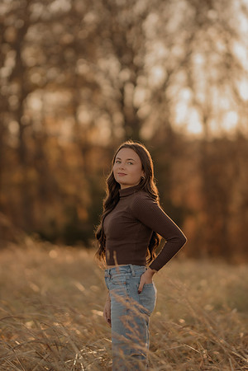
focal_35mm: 127
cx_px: 124
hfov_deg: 10.8
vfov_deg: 16.1
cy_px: 186
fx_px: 1312
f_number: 1.4
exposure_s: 1/1250
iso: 200
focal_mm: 85
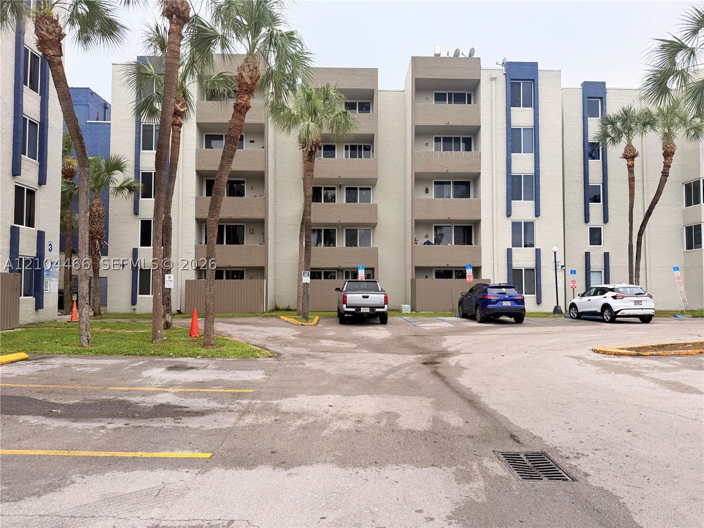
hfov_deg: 71.6
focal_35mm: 24
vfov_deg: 56.8
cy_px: 264
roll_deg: -0.4
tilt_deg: +2.0
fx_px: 488
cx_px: 352
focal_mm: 6.76
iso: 100
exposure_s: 1/1091
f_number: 1.78
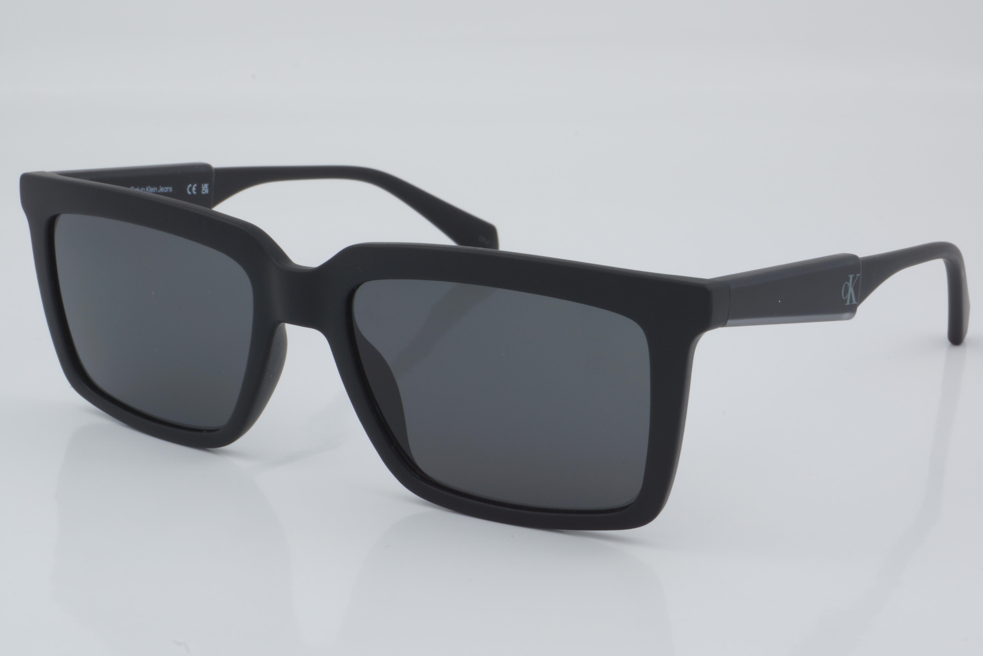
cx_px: 492
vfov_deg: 18.2
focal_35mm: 75
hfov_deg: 27.0
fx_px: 2048
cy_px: 328
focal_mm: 50
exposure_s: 1/4
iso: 100
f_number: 32
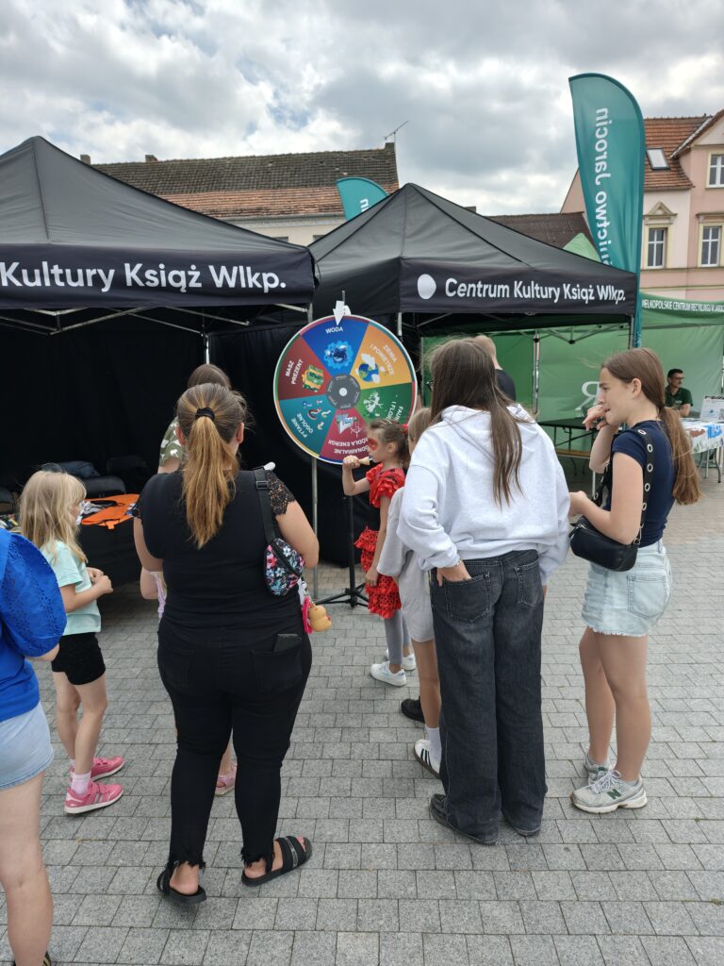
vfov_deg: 73.9
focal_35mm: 23
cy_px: 483
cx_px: 362
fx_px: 641
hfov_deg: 58.9
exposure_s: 1/847
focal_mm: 6.57
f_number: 1.6
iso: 101
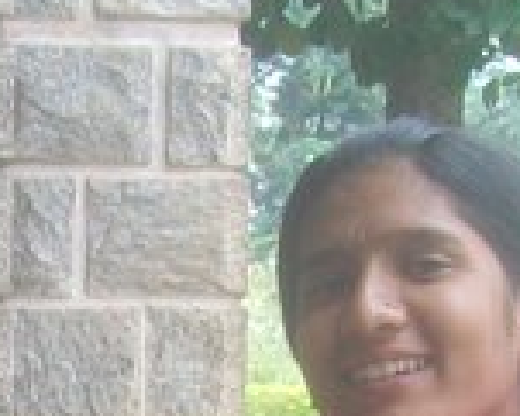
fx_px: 3665
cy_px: 990
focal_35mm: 238
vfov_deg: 6.2
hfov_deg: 8.0
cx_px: -210
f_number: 2.7
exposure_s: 1/80
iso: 64
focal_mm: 6
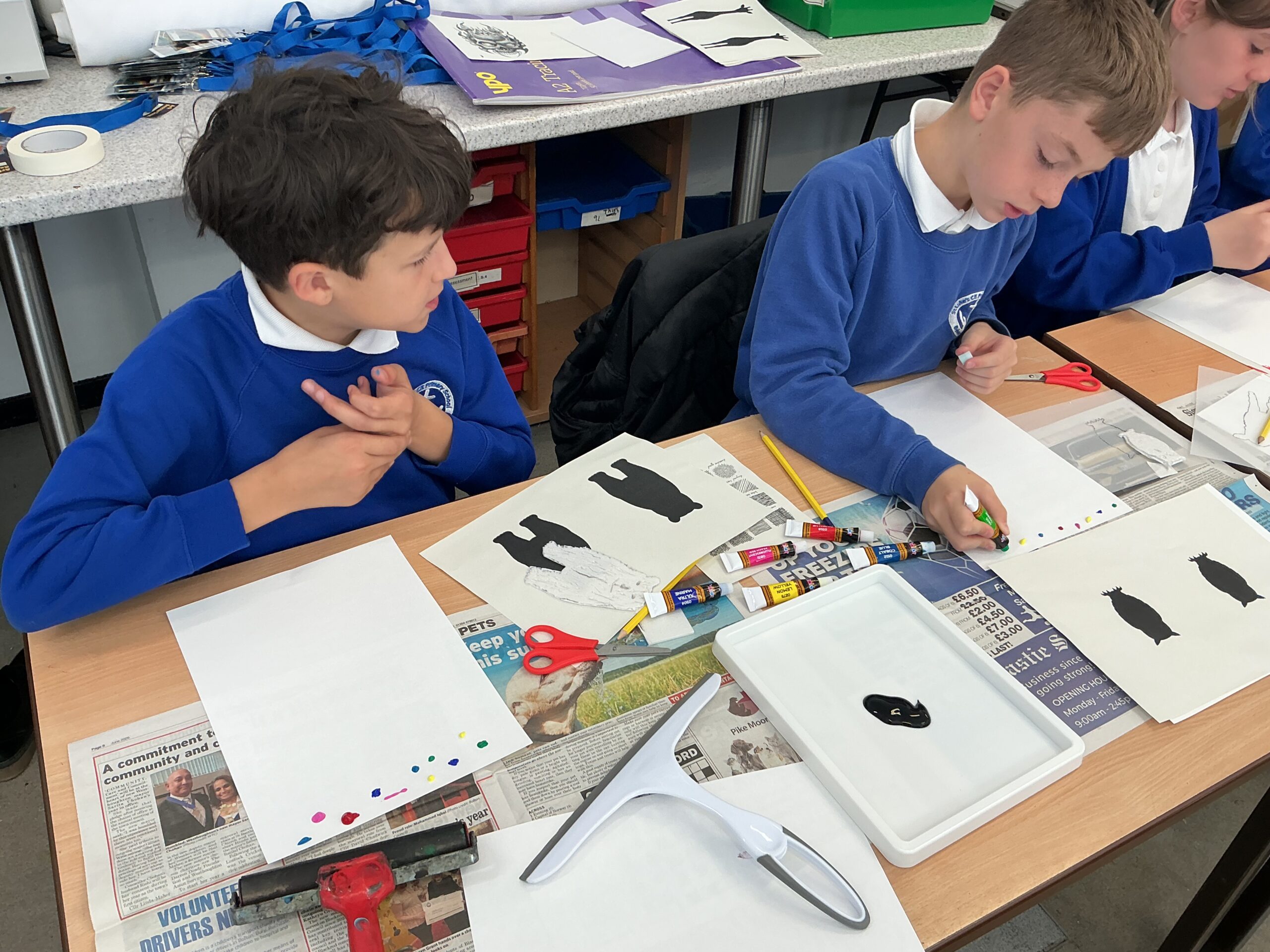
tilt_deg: -38.4
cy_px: 476
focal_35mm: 29
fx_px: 1064
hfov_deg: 61.7
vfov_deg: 48.2
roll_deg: -3.1
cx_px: 635
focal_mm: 3
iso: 40
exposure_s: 1/60
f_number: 1.8
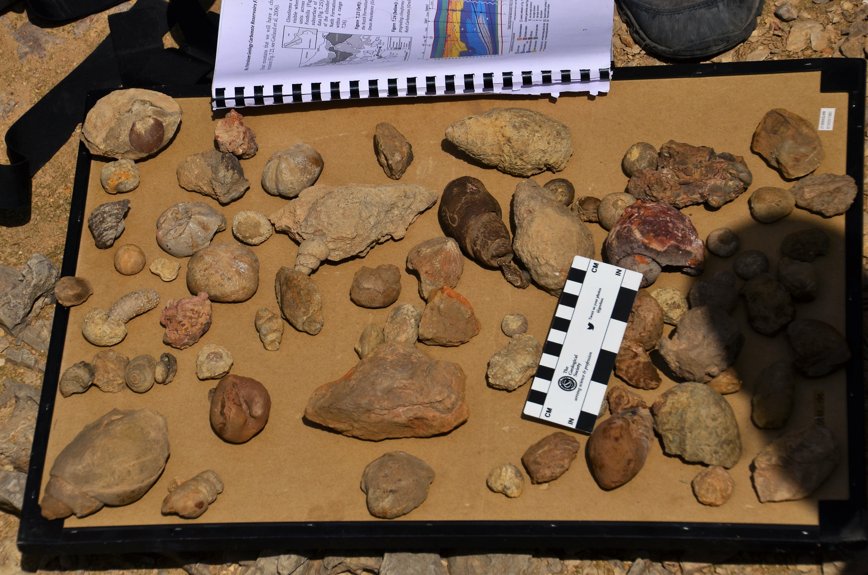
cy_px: 288
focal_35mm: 180
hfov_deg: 11.4
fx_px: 4331
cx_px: 434
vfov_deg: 7.6
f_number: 9
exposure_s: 1/1250
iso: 100
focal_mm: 120
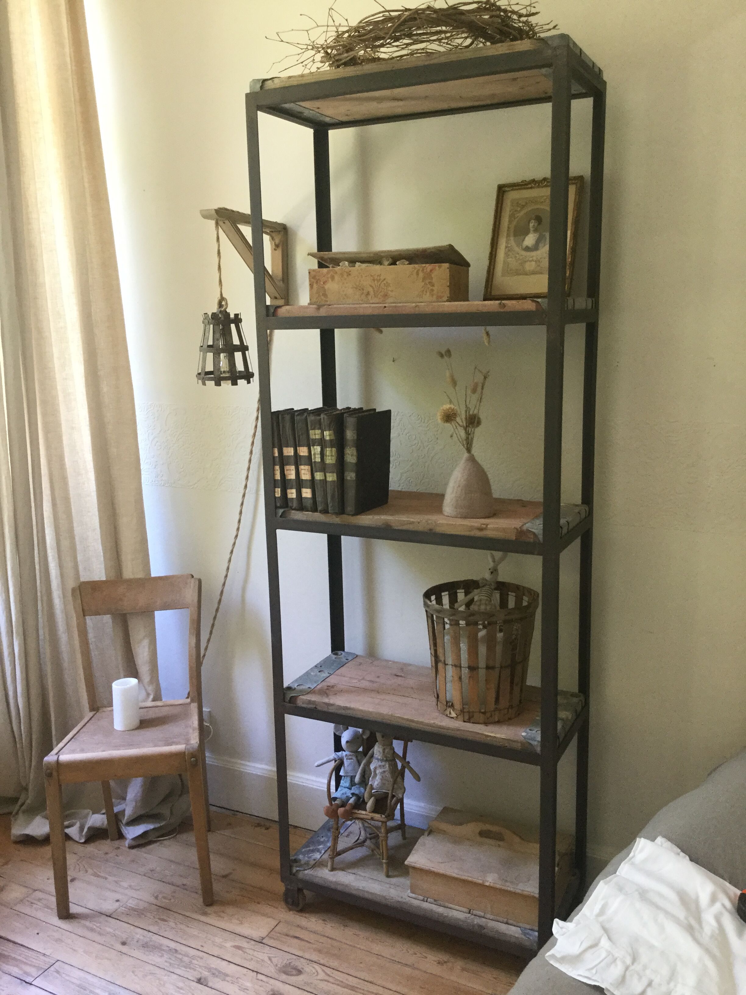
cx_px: 373
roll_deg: +0.3
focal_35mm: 31
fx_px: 891
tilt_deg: -10.8
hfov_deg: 45.4
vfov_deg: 58.4
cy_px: 498
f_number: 2.4
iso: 100
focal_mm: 3.3
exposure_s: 1/33
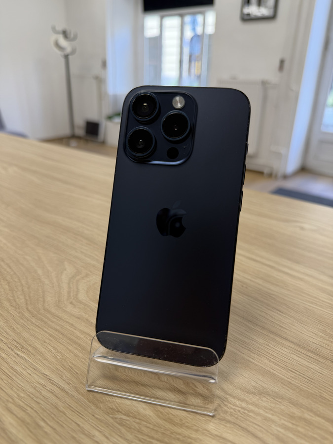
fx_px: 308
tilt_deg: -24.9
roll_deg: -1.5
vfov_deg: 71.6
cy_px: 222
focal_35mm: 24
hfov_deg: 56.8
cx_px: 166
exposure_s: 1/100
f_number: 1.78
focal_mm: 6.76
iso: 64
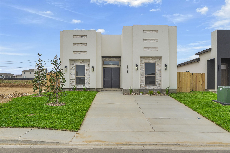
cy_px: 76
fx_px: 198
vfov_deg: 42.3
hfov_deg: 60.3
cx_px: 115
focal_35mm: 31
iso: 200
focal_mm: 31
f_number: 9
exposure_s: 1/400
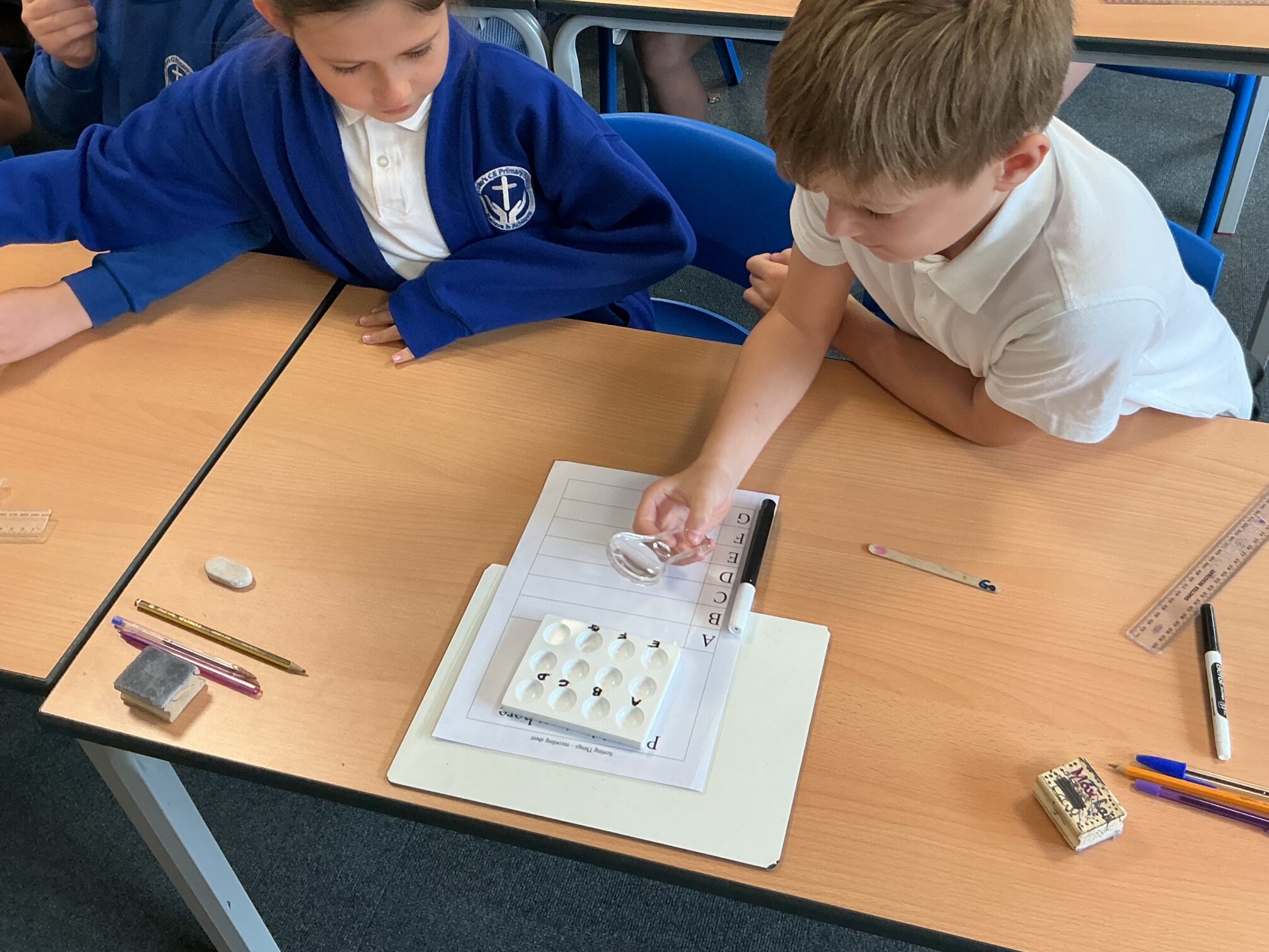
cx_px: 693
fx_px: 1357
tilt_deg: -44.0
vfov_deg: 38.5
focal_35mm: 37
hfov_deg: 50.1
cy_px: 390
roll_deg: +3.5
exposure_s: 1/60
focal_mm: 3
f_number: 1.8
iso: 80
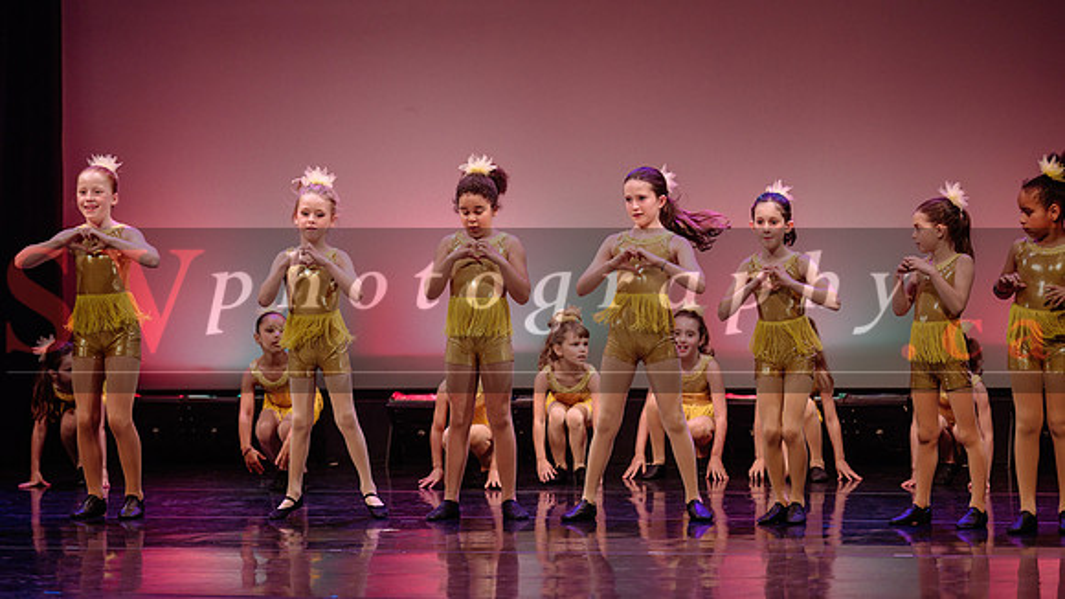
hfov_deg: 16.0
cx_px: 505
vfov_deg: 9.0
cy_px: 240
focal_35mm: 134
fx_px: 3796
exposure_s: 1/320
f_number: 2.8
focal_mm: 120
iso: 1600
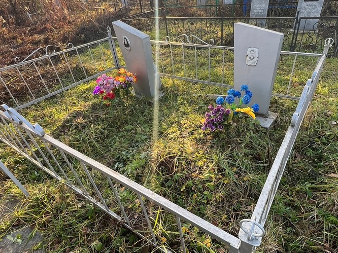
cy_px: 135
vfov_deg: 65.9
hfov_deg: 81.5
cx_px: 188
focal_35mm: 20
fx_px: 195
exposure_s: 1/112
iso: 32
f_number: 1.8
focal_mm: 1.57
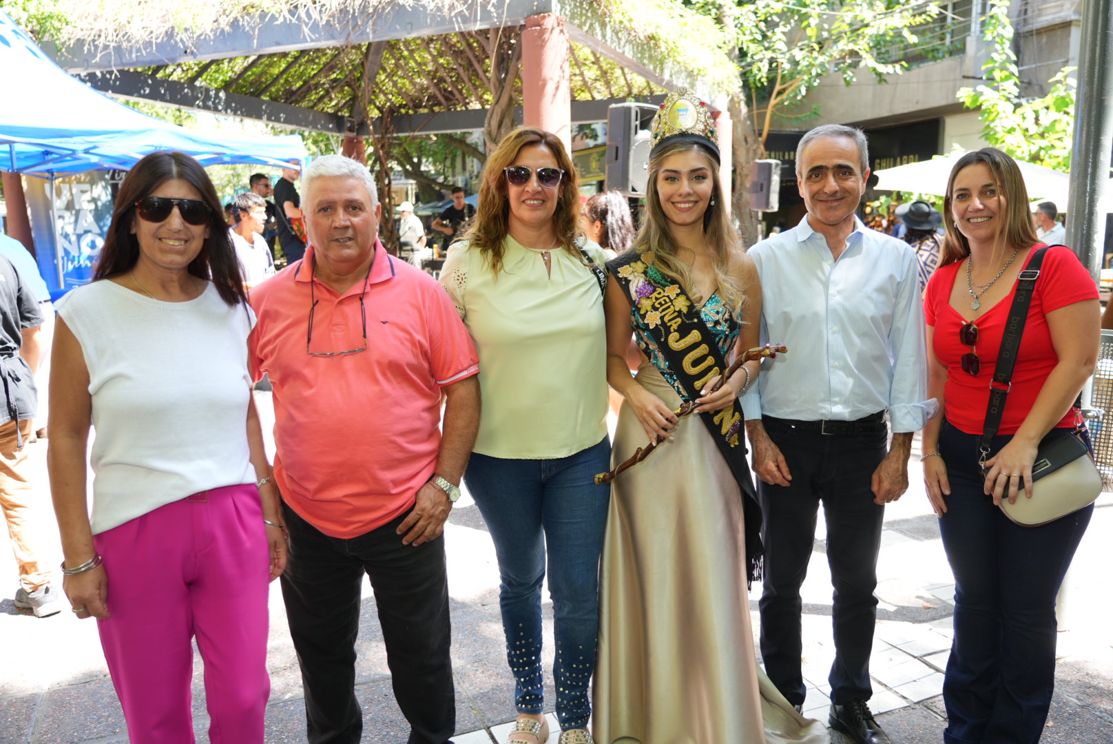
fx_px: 897
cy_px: 372
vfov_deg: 45.0
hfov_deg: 63.6
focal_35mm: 29
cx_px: 556
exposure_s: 1/250
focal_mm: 29
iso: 400
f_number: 4
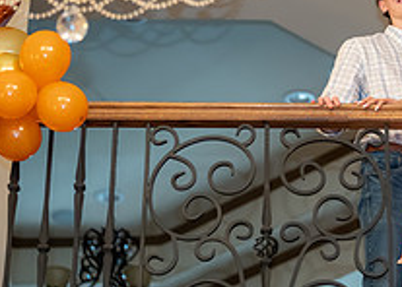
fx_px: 1907
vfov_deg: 8.6
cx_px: 420
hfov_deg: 11.9
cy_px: 56
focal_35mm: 167
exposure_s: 1/400
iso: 1000
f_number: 1.2
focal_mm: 50
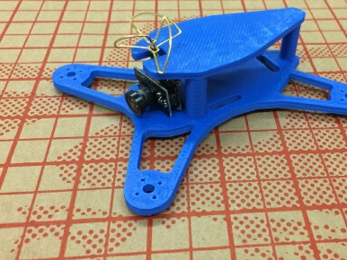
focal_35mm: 40
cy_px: 124
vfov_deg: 36.0
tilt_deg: -43.7
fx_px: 401
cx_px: 220
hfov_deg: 46.3
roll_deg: -3.0
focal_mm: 4.15
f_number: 2.2
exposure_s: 1/30
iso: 160
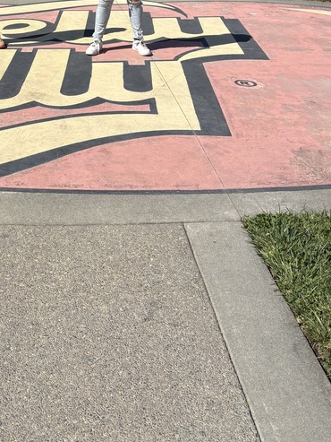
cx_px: -2
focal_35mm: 54
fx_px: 688
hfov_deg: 25.7
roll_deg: -0.1
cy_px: 54
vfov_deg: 33.8
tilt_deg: -13.7
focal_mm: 5.96
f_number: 1.6
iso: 50
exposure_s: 1/4065
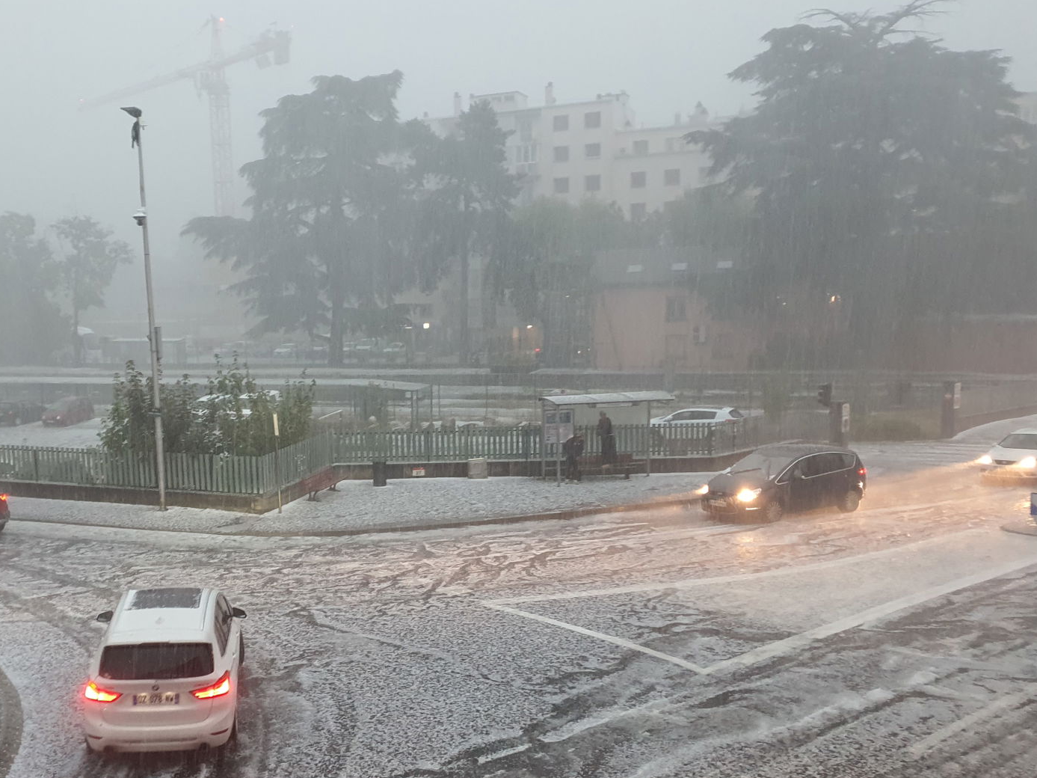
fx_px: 1078
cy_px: 477
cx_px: 339
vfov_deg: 39.4
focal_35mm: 36
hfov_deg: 50.4
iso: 200
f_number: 1.5
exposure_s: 1/50
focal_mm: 4.3
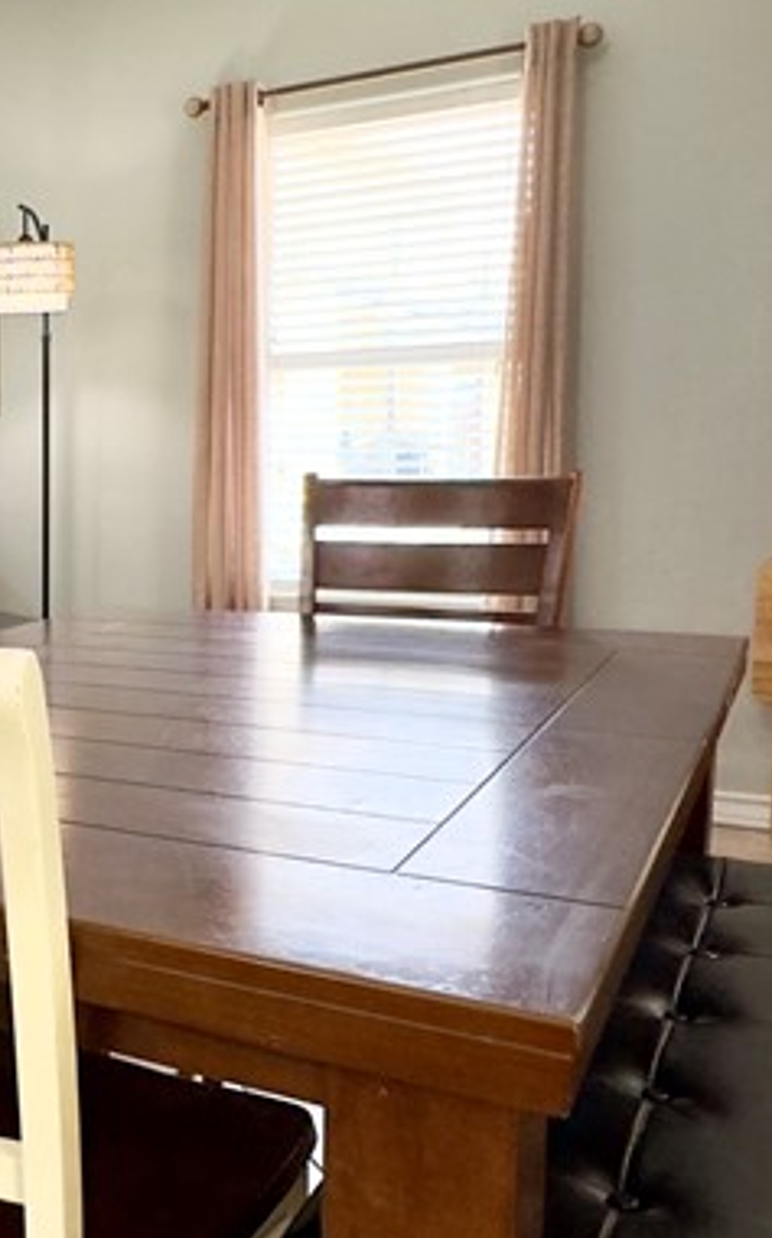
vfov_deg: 49.3
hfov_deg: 28.2
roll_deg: +0.9
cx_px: -134
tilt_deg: -9.1
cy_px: 629
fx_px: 1349
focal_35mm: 40
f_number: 2.2
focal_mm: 2.22
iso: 250
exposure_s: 1/100
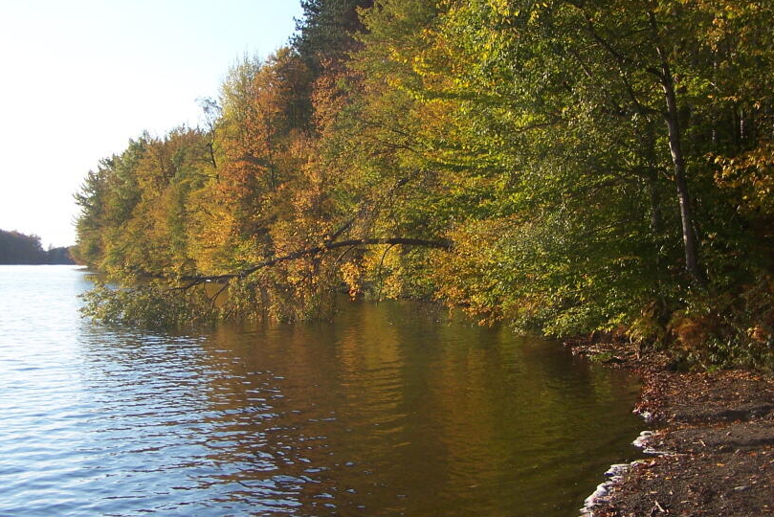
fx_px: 1075
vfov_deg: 27.0
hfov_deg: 39.6
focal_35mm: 50
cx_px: 365
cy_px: 235
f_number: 2.8
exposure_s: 1/800
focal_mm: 6.3
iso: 80
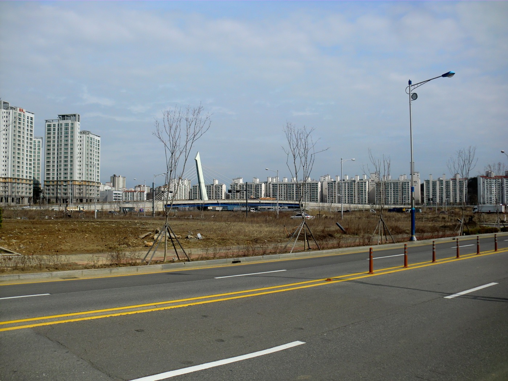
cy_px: 190
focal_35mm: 35
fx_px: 514
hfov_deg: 52.6
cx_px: 254
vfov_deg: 40.7
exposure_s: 1/400
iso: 64
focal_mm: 6.3
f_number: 7.8
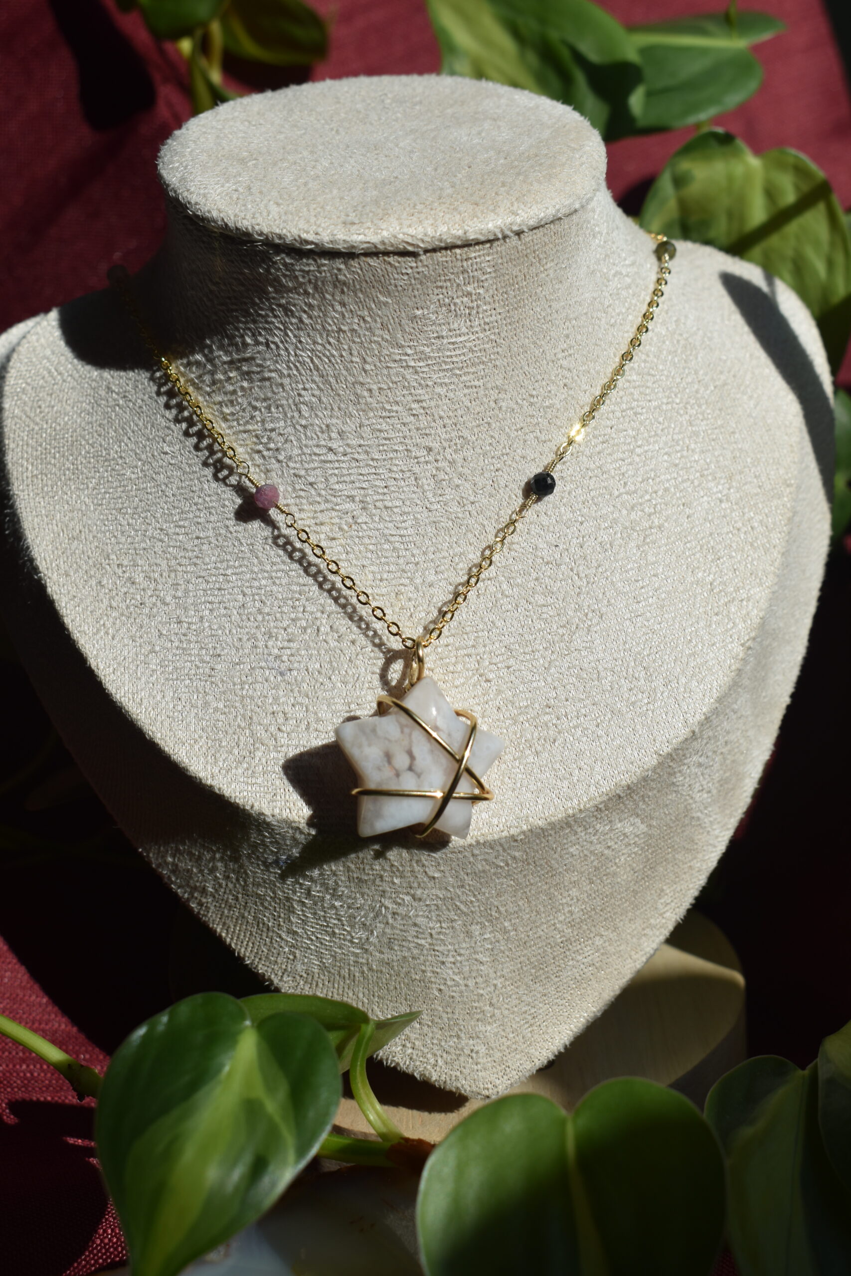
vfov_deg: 42.3
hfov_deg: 28.9
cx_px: 426
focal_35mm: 46
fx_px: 1648
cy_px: 638
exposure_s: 1/500
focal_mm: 31
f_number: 8
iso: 100
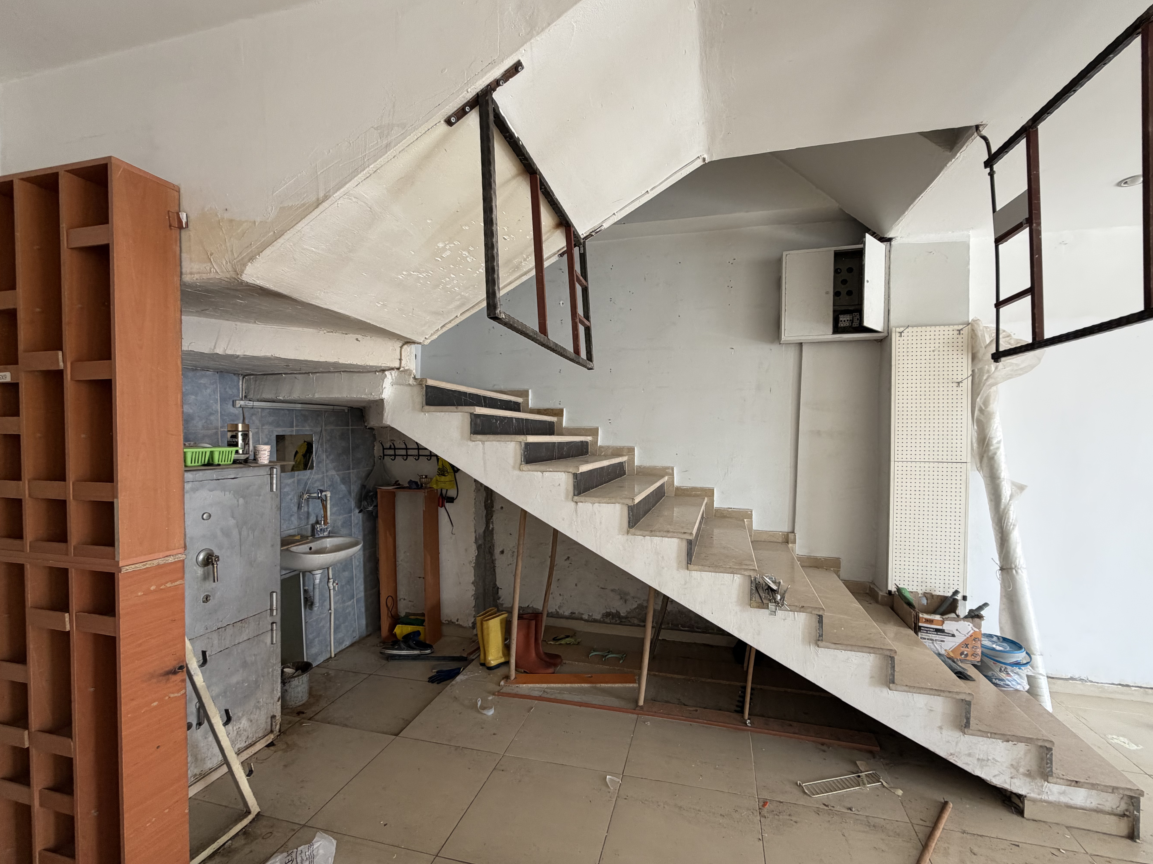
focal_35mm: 15
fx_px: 500
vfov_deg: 81.7
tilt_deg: -1.8
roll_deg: +0.2
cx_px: 600
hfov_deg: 98.1
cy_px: 449
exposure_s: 1/121
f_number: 2.2
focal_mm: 2.22
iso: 160
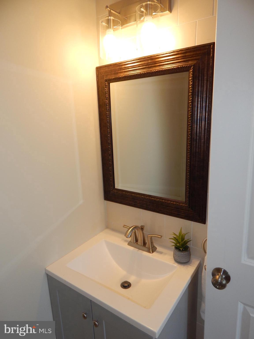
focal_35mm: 22
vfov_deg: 76.4
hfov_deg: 61.1
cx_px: 127
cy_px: 170
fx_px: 215
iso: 125
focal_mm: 4
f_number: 3
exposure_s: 1/80
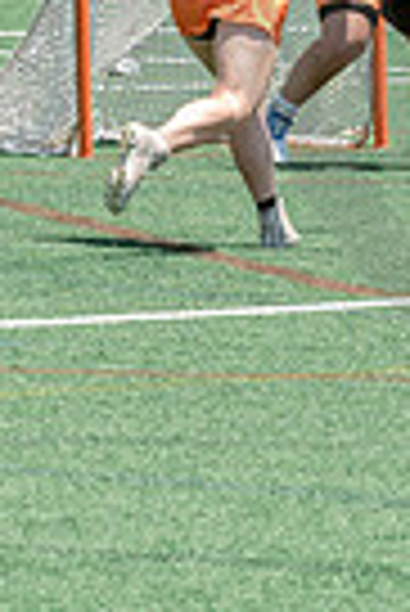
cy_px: -27
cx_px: 634
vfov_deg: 3.2
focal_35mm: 643
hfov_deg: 2.1
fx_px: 10956
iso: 400
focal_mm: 120
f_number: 7.1
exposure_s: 1/800
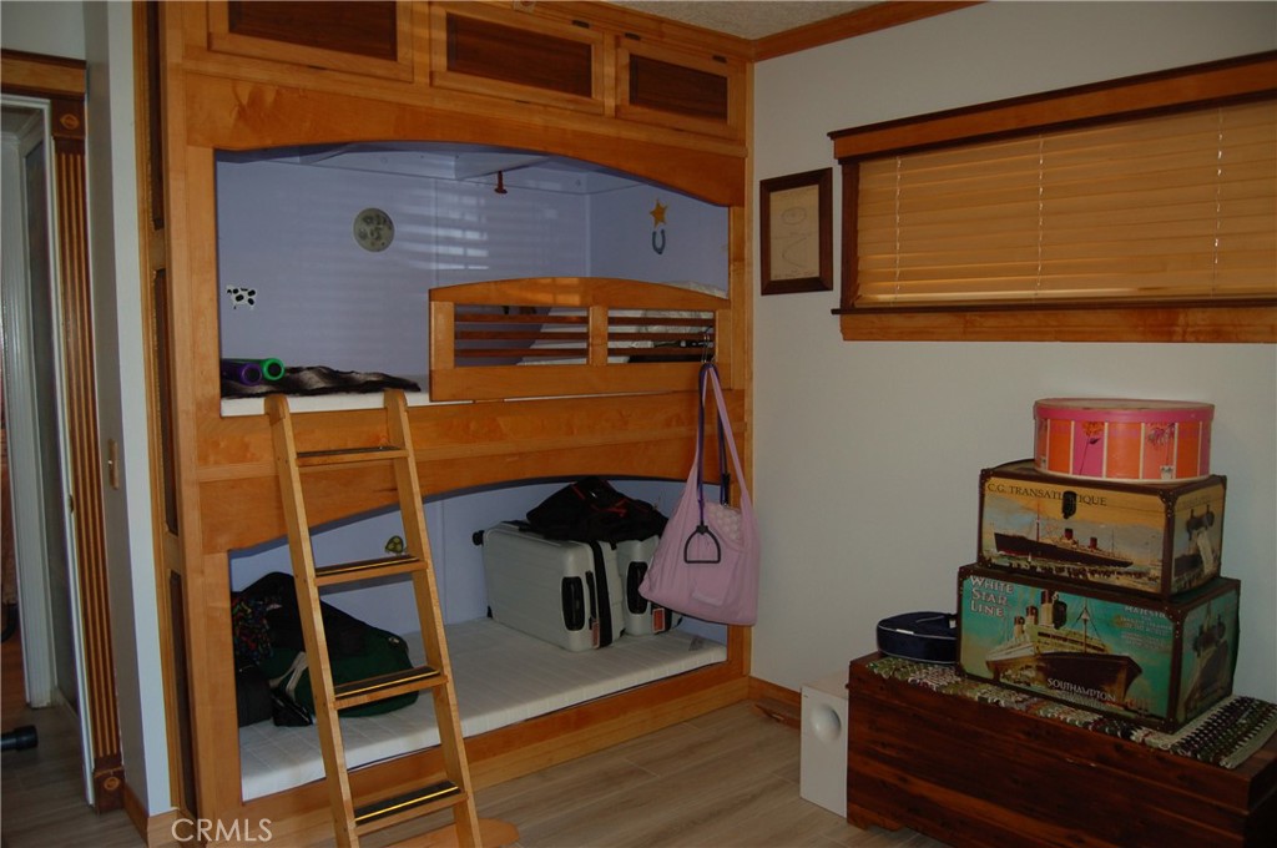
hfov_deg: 67.4
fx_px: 957
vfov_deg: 47.8
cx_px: 638
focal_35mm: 27
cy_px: 424
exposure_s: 1/60
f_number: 3.5
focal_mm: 18
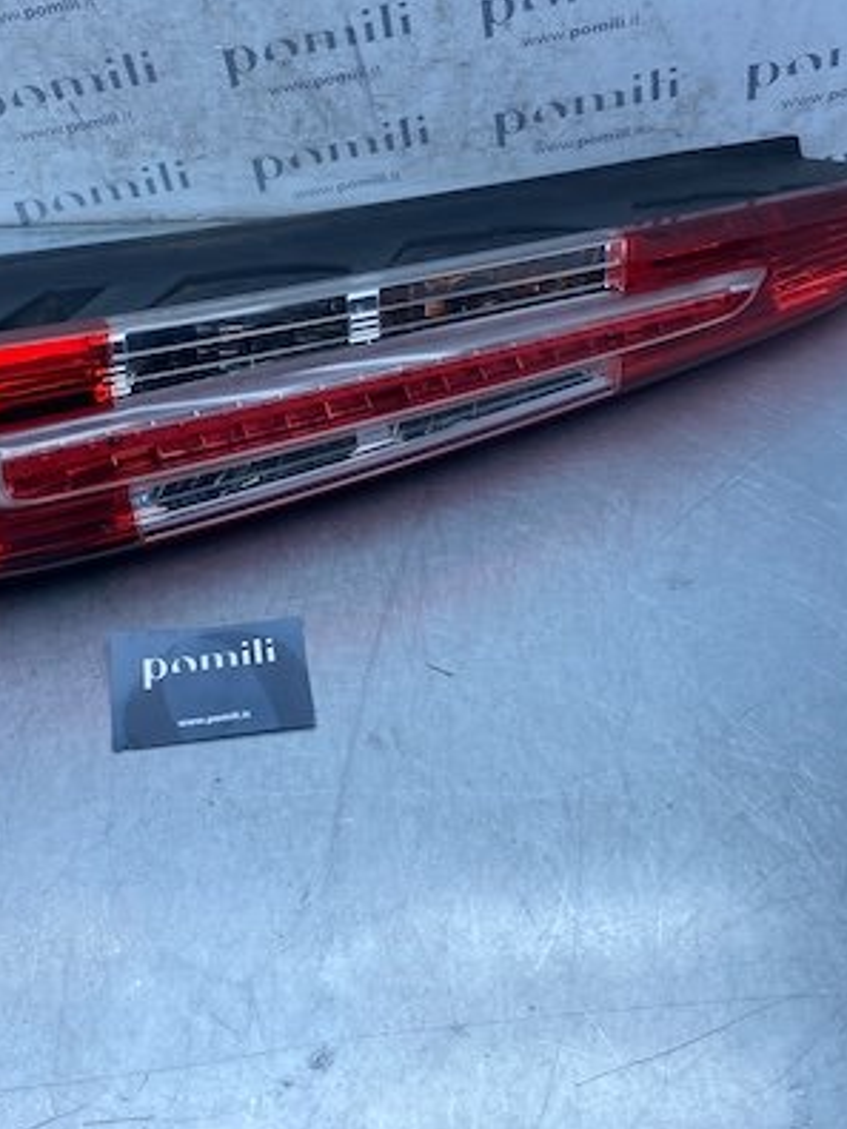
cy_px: 294
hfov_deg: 34.2
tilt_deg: -40.2
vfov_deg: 43.5
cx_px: 334
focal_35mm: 42
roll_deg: +1.1
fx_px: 1370
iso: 32
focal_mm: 4.25
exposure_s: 1/1007
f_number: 1.8
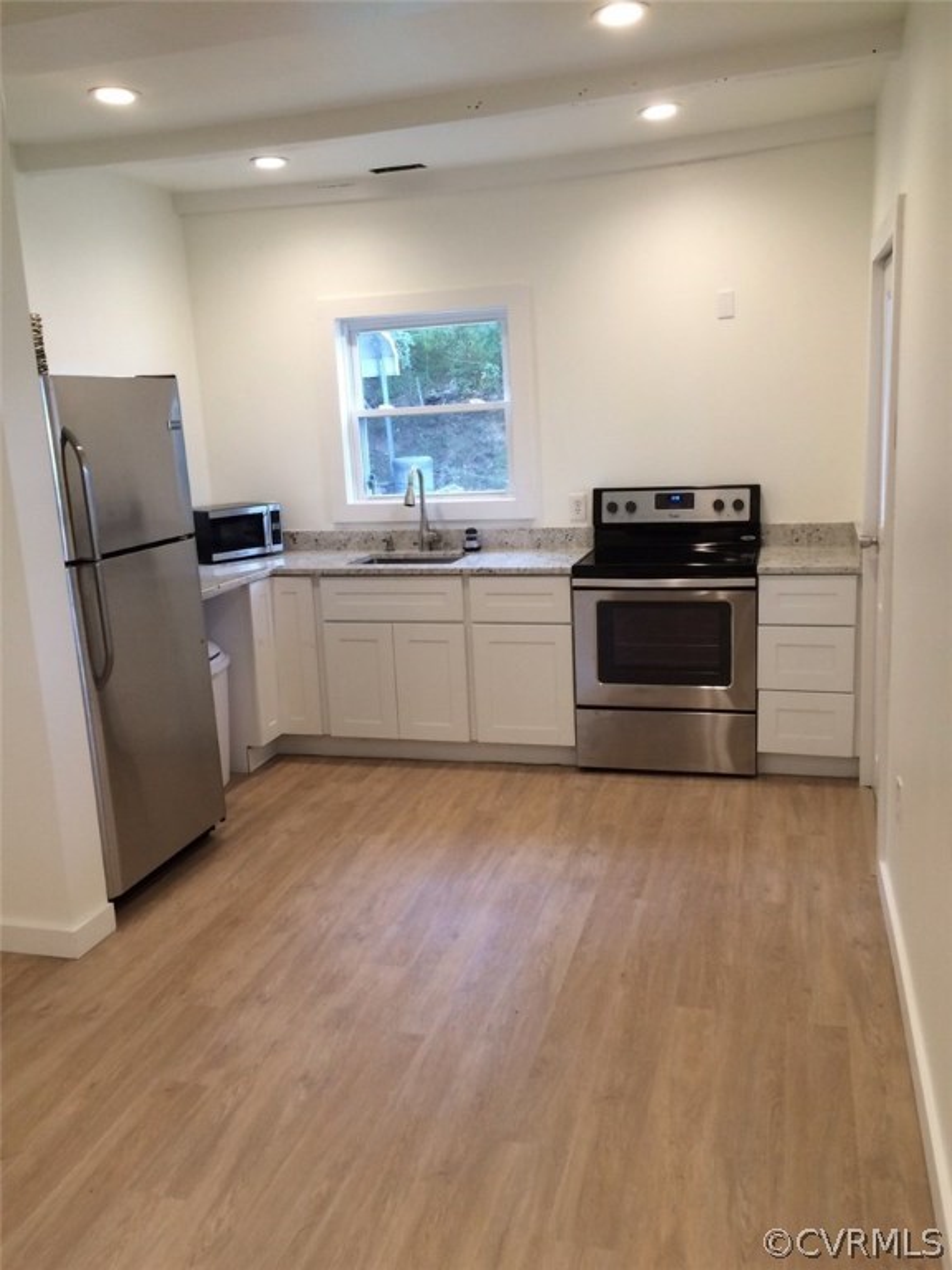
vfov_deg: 61.7
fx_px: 1063
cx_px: 476
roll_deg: +4.0
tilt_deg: -13.3
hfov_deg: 48.2
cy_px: 635
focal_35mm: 29
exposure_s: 1/30
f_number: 2.2
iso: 50
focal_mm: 4.15
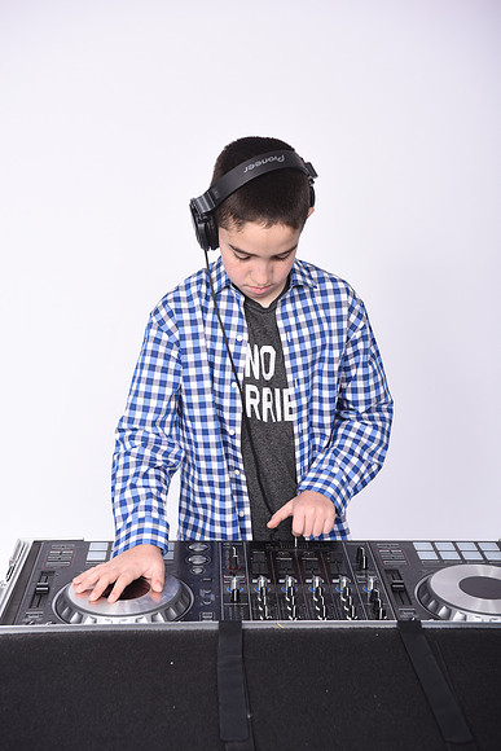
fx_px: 1085
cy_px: 376
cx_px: 250
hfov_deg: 26.0
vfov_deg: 38.2
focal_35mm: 52
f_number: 8
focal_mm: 52
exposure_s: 1/200
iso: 200
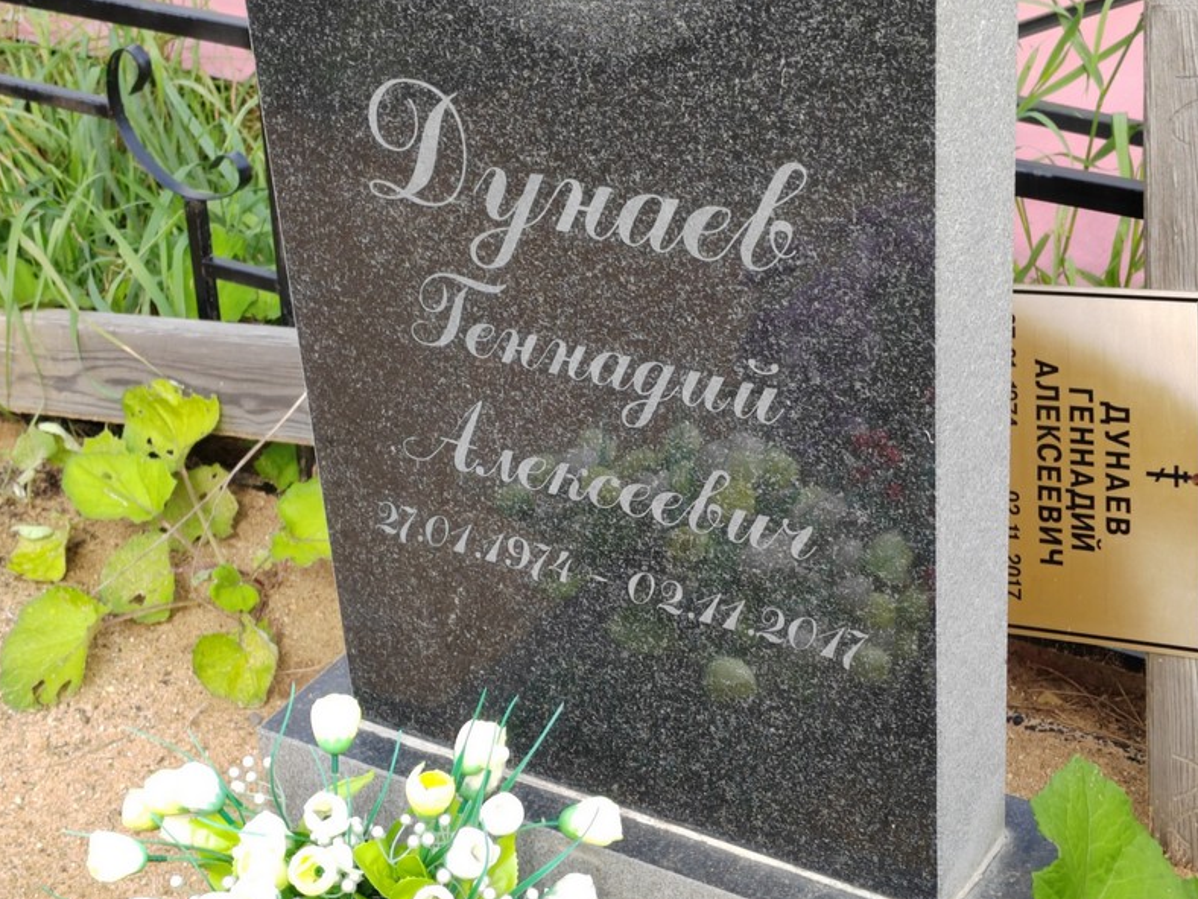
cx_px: 602
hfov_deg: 28.6
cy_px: 453
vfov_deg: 21.6
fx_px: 2353
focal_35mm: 68
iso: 100
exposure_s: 1/340
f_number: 1.9
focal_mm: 5.52
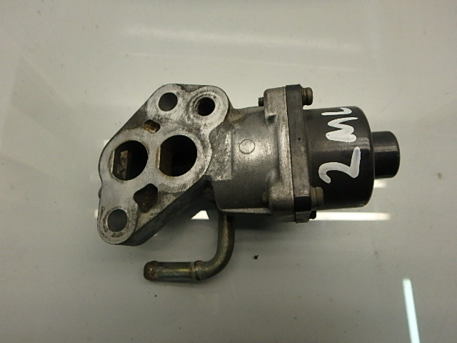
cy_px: 172
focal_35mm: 21
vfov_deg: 63.4
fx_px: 277
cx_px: 228
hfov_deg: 79.0
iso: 640
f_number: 3.5
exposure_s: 1/250
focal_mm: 3.7
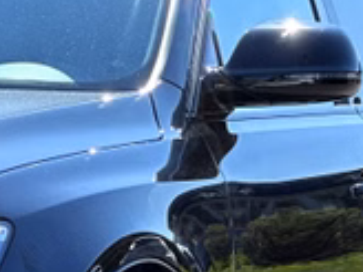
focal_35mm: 376
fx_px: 3943
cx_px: -117
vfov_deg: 4.0
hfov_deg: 5.2
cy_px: 221
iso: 32
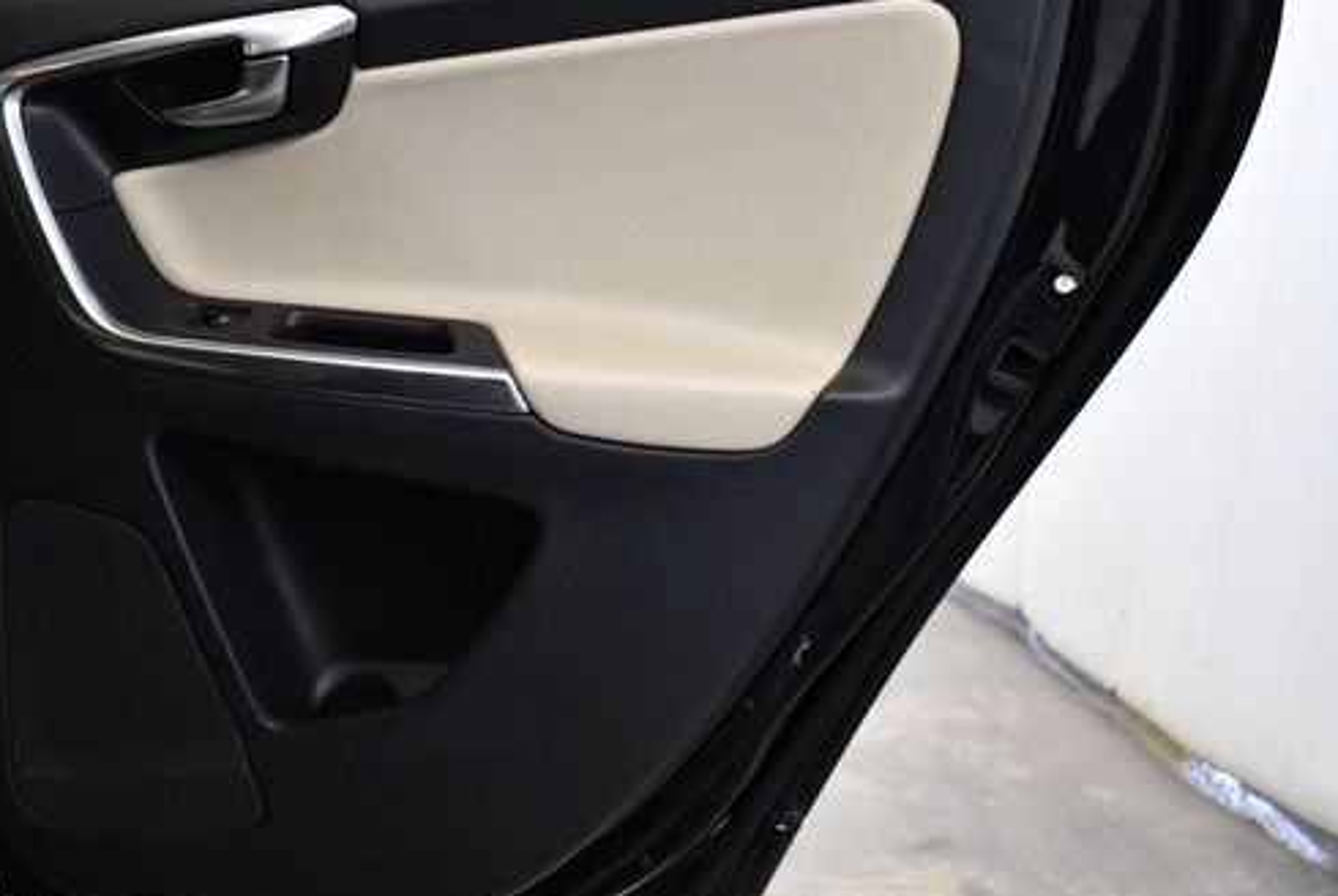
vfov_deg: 28.7
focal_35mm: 47
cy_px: 407
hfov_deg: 41.7
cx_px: 535
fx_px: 1749
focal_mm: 18
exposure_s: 1/125
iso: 2200
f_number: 3.5
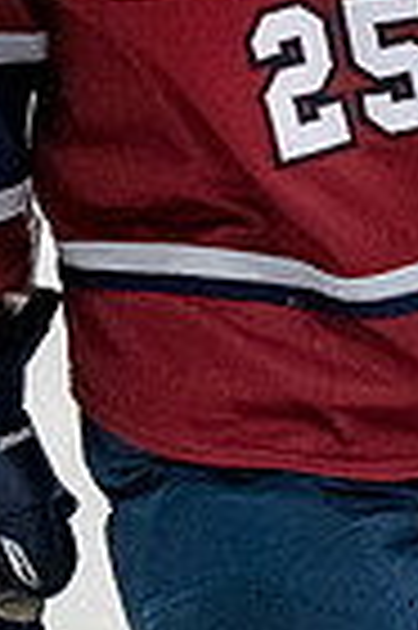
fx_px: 11505
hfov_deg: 2.1
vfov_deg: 3.1
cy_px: -162
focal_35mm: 659
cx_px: 228
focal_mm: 86
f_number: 4
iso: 2200
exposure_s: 1/800
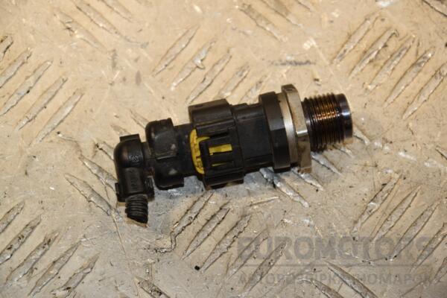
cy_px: 149
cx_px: 224
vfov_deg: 8.7
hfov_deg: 13.0
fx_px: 1955
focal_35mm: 158
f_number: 8
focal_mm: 105
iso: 800
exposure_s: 1/200
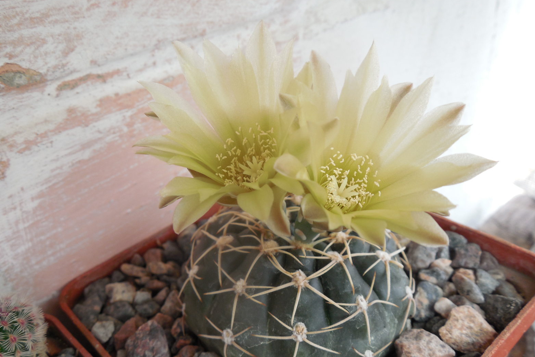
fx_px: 490
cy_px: 182
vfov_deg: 40.0
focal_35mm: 33
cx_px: 263
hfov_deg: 57.2
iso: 125
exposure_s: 1/80
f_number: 3.6
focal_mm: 5.6
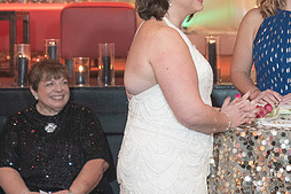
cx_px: 299
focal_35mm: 160
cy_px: 41
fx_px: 1292
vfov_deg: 8.6
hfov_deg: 12.7
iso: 4000
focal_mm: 70
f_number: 4
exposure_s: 1/125
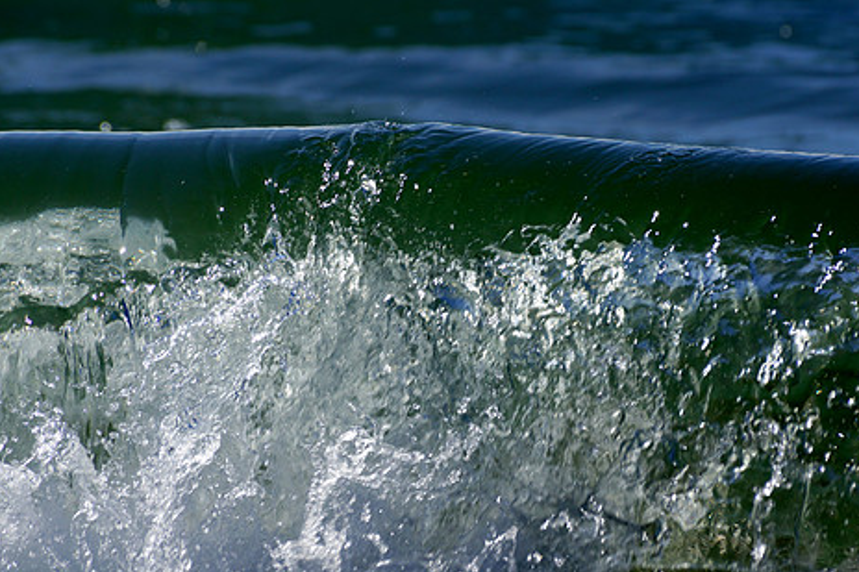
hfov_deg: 3.7
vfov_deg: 2.4
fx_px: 13428
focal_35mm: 563
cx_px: 487
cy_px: 327
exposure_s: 1/640
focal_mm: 300
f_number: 8
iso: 100
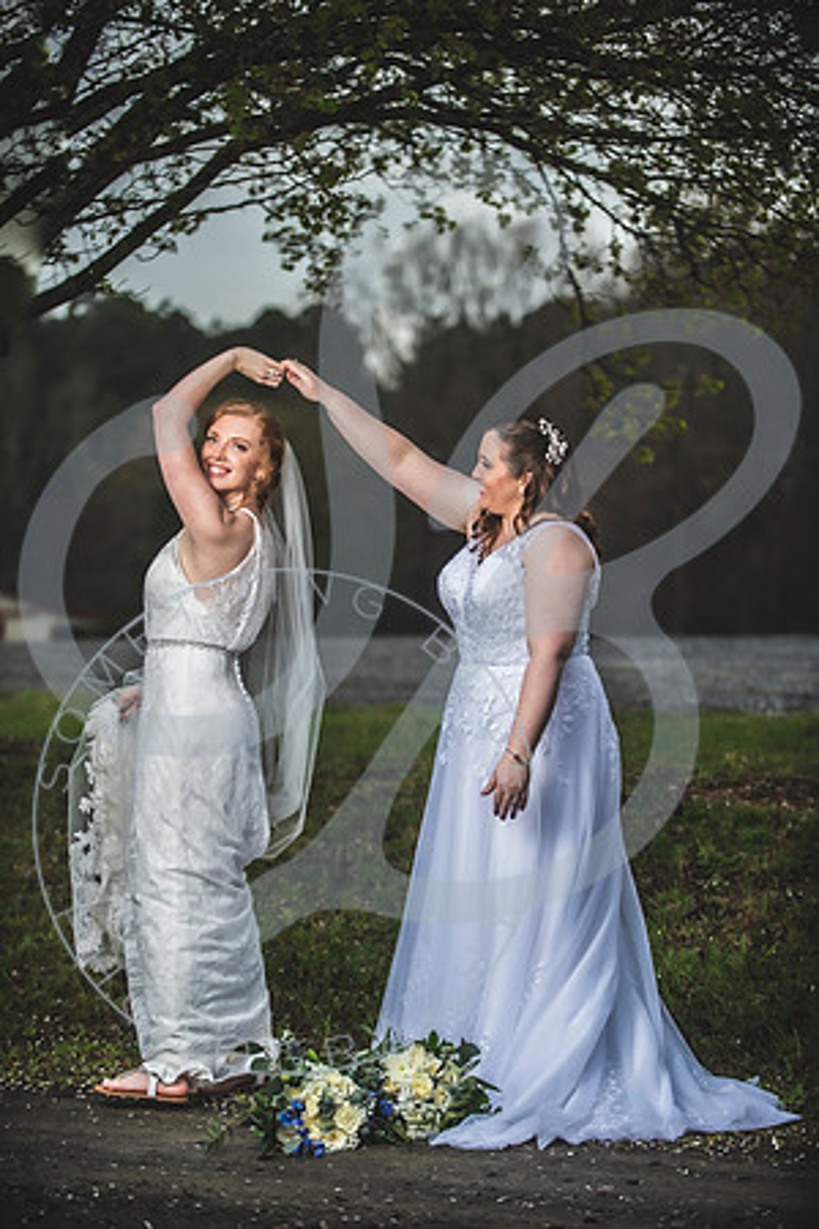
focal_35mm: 105
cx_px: 410
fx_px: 3583
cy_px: 614
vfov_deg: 19.5
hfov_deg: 13.0
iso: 100
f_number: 2.8
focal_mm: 105
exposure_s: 1/250
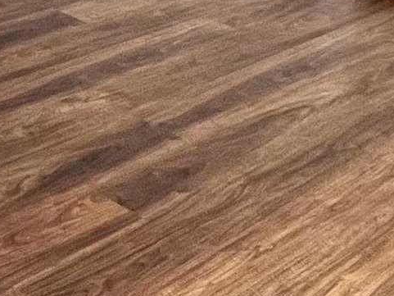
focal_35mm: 83
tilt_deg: -13.2
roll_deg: -0.4
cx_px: 202
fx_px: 945
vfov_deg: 16.4
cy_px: -128
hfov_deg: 23.6
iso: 100
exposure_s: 1/120
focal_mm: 1.57
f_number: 1.8
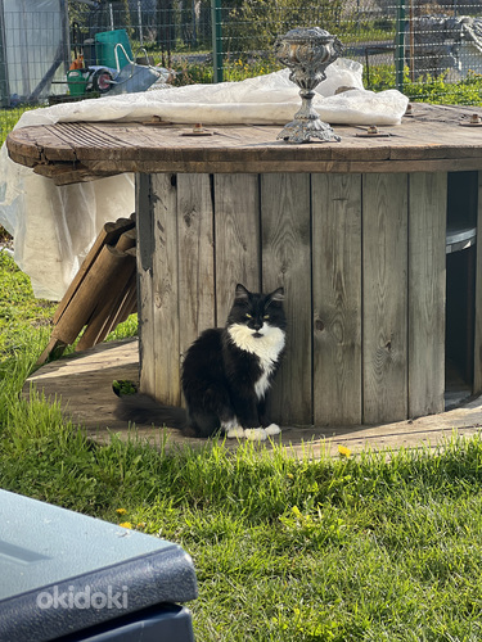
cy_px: 321
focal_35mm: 77
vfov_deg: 25.3
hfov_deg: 19.1
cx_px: 241
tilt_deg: -11.7
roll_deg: +1.5
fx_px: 1430
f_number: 2.8
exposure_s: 1/227
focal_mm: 9
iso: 25
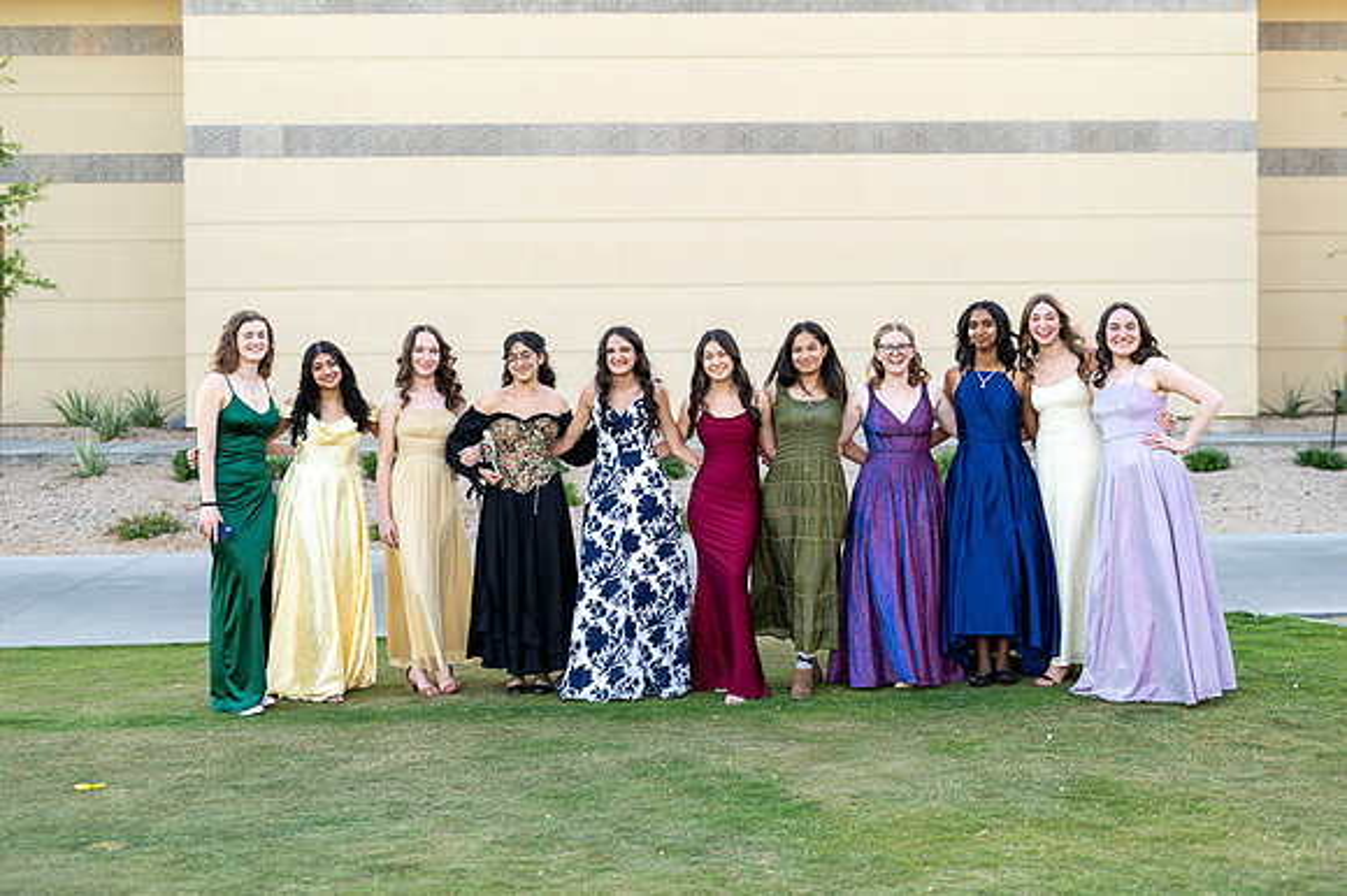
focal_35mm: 52
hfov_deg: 38.3
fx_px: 1941
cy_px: 448
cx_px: 674
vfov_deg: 26.0
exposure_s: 1/320
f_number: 2
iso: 100
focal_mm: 50
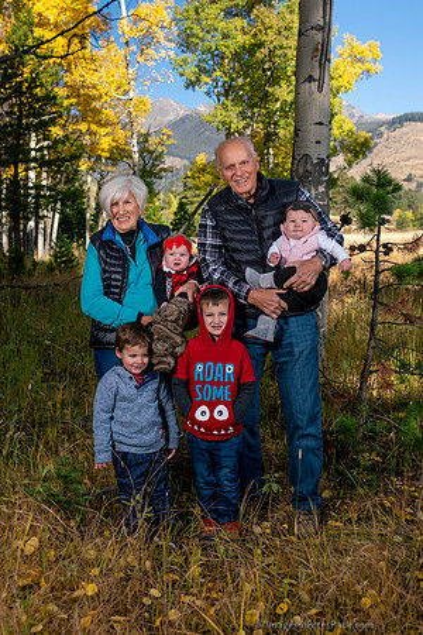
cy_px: 318
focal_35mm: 28
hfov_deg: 46.4
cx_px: 212
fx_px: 493
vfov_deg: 65.5
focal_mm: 28
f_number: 3.2
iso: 100
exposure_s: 1/1250
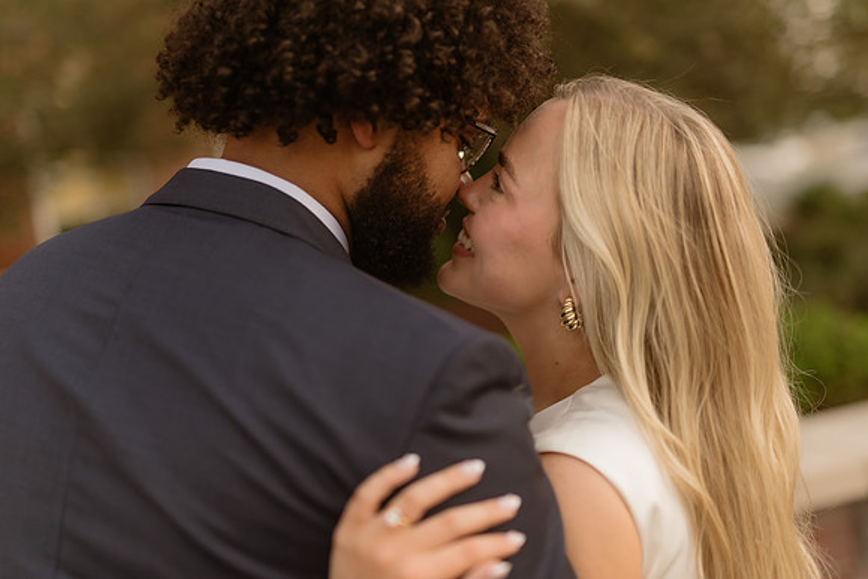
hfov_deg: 38.7
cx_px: 429
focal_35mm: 51
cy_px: 288
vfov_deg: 26.4
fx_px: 1236
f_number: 1.4
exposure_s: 1/320
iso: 250
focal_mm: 50
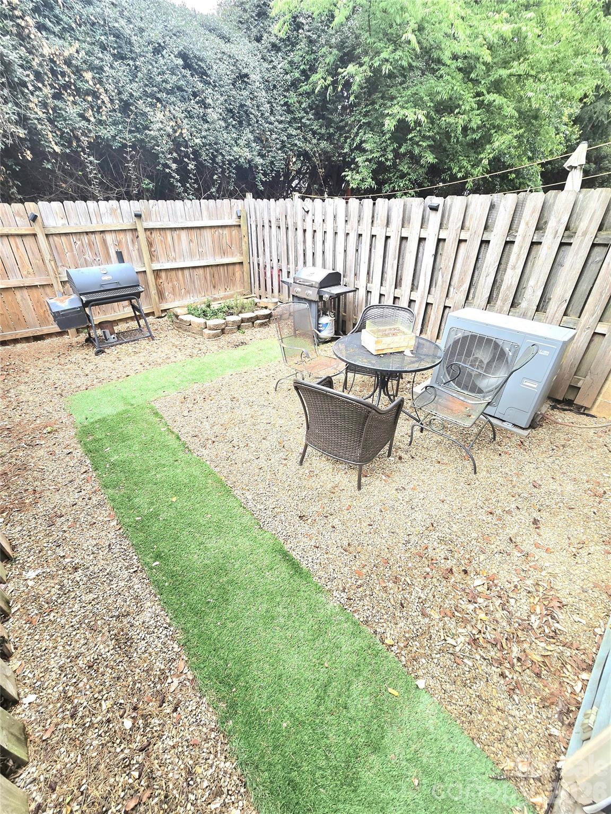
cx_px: 306
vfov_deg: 106.2
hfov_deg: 89.9
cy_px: 407
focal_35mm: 13
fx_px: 306
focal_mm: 2.2
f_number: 2.2
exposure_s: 1/60.2
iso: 100
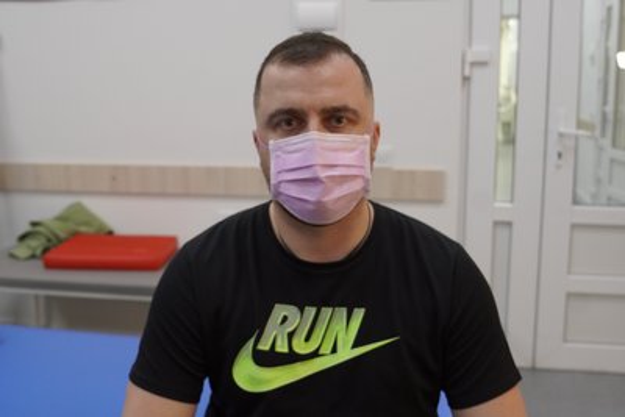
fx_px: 703
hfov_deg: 47.9
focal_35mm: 40
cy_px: 208
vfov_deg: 33.0
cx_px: 312
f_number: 4
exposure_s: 1/160
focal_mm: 27
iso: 2000
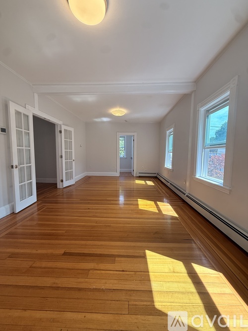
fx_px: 134
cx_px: 124
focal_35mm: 14
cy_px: 166
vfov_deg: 102.1
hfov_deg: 85.7
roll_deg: -0.7
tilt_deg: -3.1
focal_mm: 2.22
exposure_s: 1/170
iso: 64
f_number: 2.2
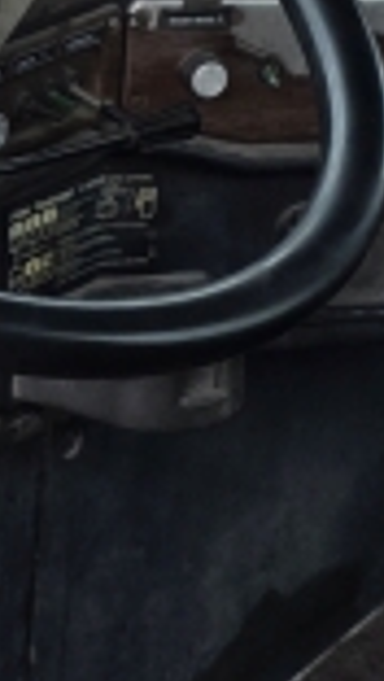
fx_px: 2222
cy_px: 236
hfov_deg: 9.7
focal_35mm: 123
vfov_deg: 17.4
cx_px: -109
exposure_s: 1/180
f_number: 1.7
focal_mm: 6.3
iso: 50
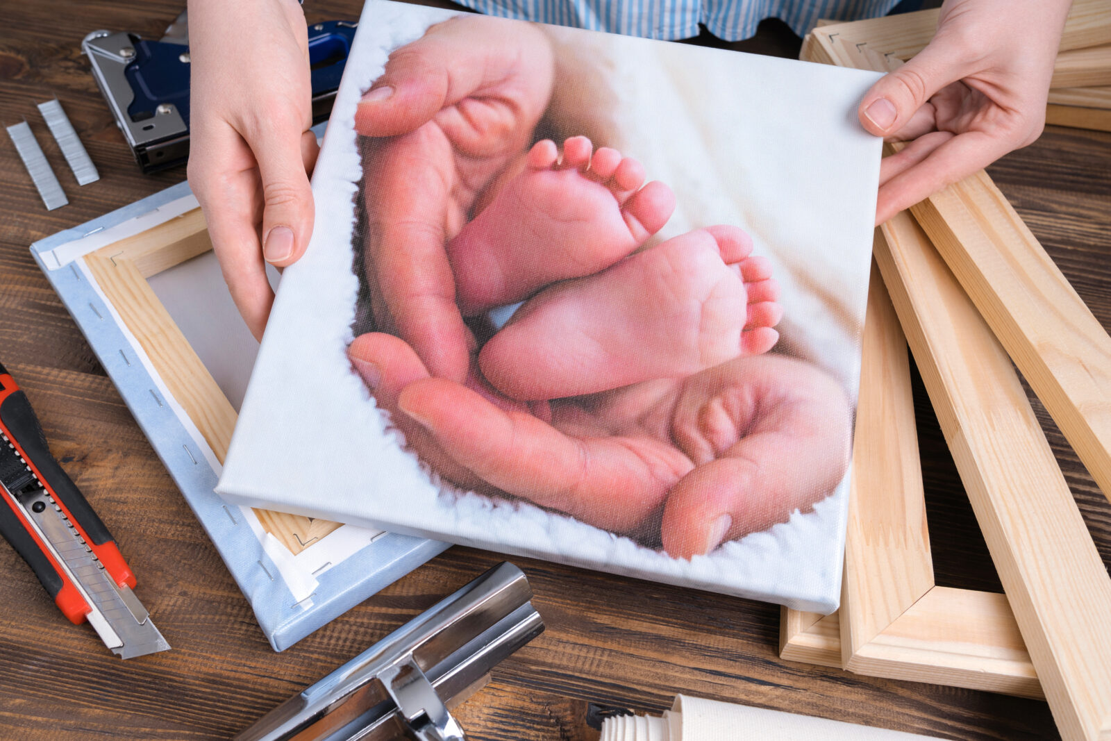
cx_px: 556
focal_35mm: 34
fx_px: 1049
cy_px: 370
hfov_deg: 55.8
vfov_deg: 38.9
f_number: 8
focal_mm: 34
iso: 200
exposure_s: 1/160
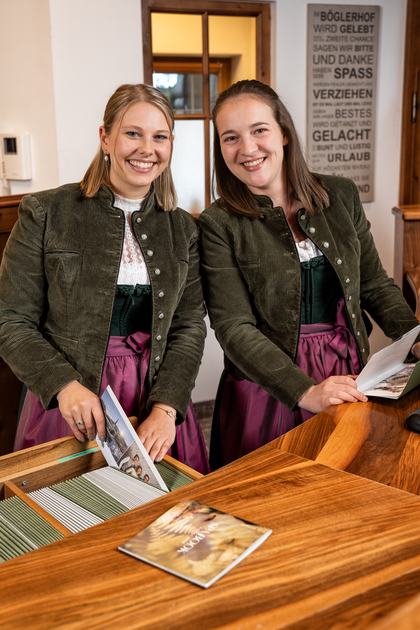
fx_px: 682
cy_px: 330
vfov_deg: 49.5
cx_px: 198
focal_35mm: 39
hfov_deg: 34.2
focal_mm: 36
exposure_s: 1/60
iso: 500
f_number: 4
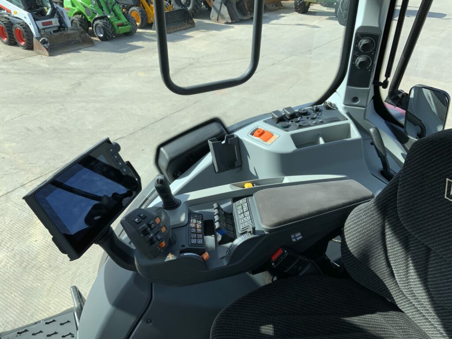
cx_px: 226
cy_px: 170
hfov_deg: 61.7
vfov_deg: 48.2
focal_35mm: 29
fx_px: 379
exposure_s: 1/739
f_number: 1.8
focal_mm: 3
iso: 16
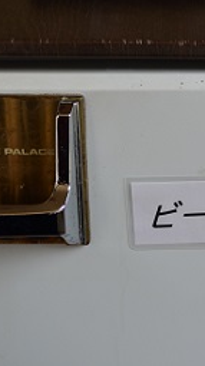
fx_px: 920
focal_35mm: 95
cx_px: 282
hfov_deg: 12.3
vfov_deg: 22.5
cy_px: 164
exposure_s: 1/125
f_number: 5.6
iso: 200
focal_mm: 34
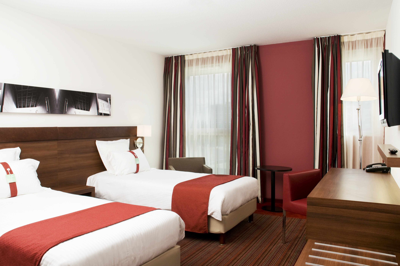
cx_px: 200
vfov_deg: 47.8
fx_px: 300
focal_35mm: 27
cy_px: 133
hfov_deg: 67.4
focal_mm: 18
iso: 200
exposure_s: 1/30
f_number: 11
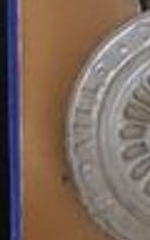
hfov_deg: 6.4
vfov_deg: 9.1
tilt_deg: -75.3
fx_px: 1341
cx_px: 175
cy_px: -363
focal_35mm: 205
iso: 100
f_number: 2.2
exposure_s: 1/33
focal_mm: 4.15
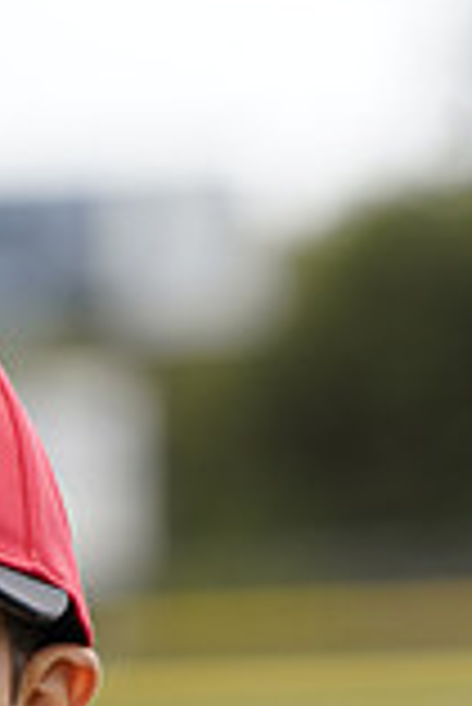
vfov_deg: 2.8
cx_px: -218
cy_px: 1165
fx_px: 14481
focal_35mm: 738
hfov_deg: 1.9
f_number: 5.6
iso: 100
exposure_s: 1/250
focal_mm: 200
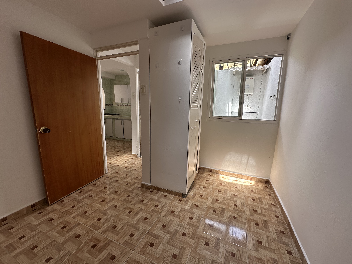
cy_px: 132
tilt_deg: -9.7
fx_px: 142
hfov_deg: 102.1
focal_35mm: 14
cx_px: 176
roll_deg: -1.0
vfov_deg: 85.7
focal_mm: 2.22
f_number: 2.2
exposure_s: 1/99
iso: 40
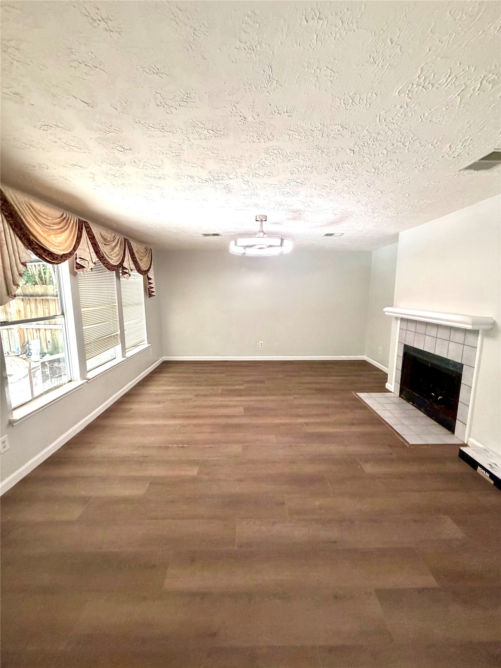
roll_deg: +0.1
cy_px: 334
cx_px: 250
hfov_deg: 85.7
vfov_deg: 102.1
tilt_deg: -7.0
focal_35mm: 14
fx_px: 270
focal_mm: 2.22
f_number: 2.2
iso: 320
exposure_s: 1/119
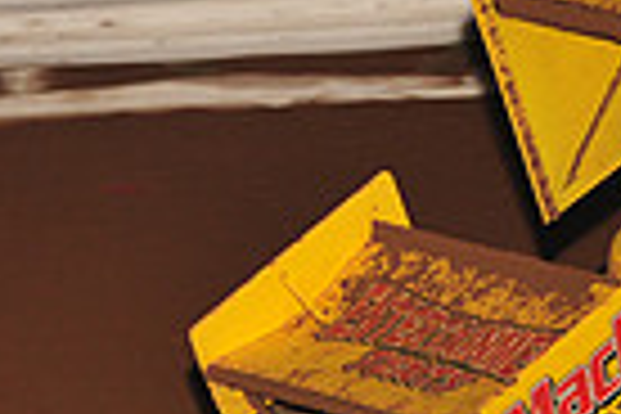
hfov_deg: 3.9
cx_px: 900
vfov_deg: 2.6
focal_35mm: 524
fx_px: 9038
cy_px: 68
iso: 1000
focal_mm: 125
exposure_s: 1/320
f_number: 6.3
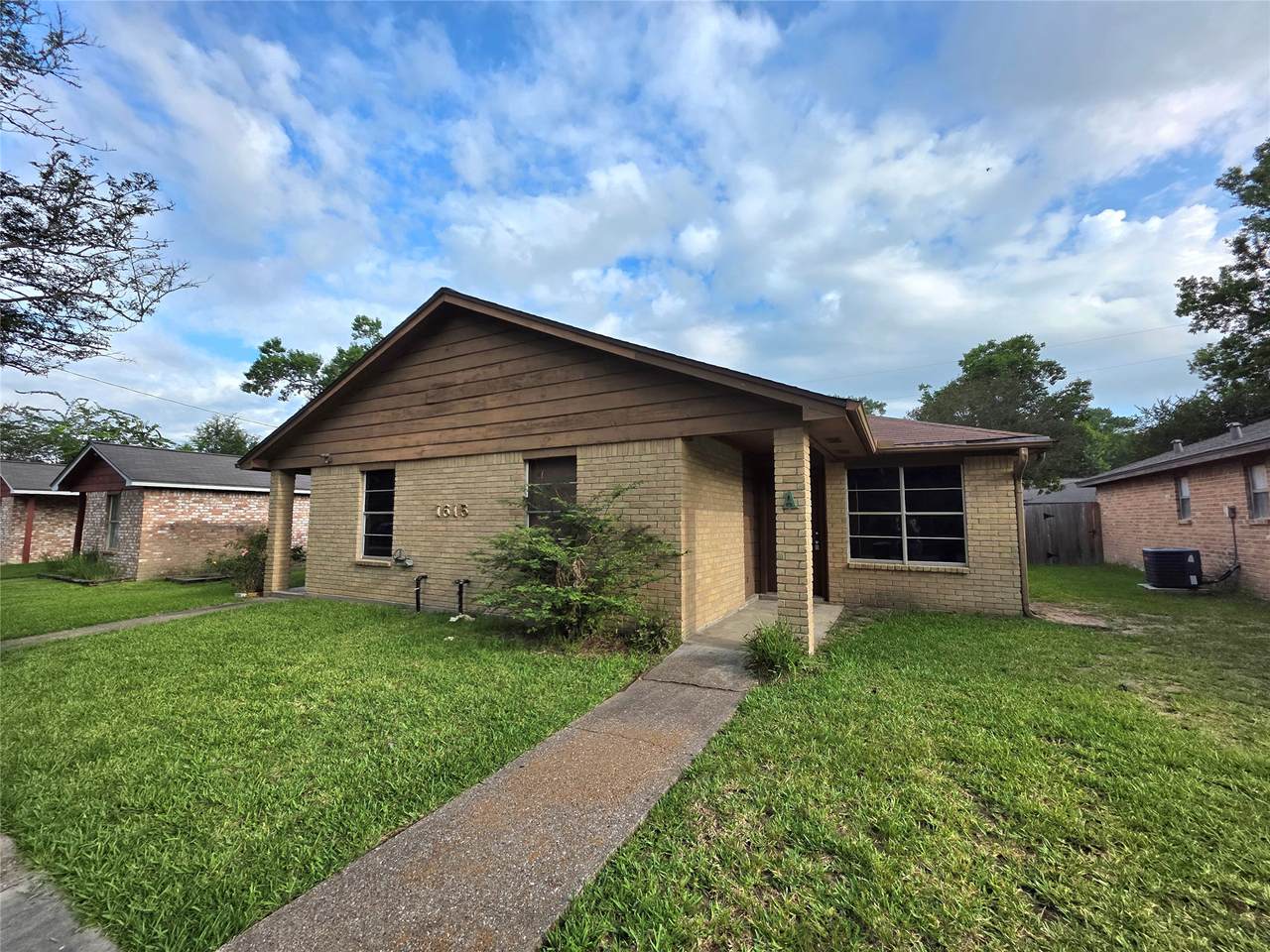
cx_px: 635
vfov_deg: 89.9
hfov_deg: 106.2
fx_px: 477
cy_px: 476
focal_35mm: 13
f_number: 1.9
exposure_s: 1/1667
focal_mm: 2.2
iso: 40
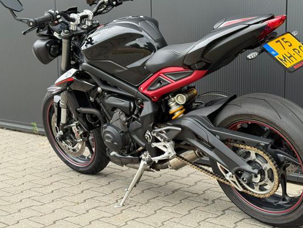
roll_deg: +0.4
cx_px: 184
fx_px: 543
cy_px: 103
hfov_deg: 31.1
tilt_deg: -6.6
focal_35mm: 62
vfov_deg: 23.7
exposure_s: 1/319
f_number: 1.78
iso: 80
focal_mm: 6.76
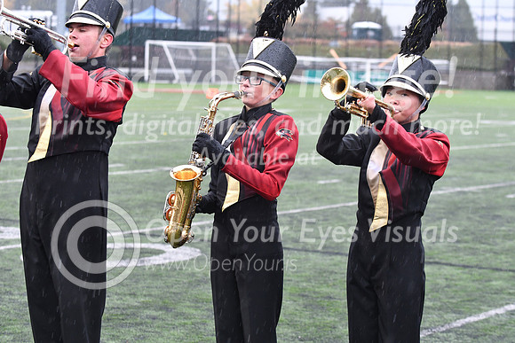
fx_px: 1502
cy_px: 172
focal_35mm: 105
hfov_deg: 19.5
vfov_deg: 13.0
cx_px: 258
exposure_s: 1/320
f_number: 4
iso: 1000
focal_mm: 70
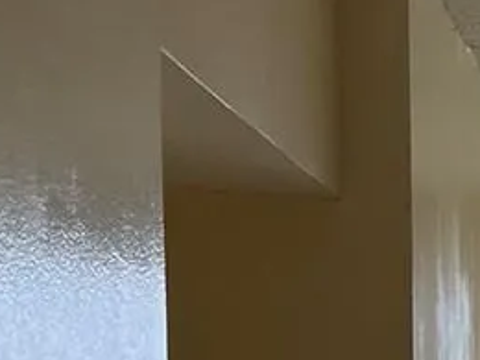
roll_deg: -1.1
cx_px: 1362
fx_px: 2219
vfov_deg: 8.9
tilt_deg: -4.2
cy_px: 617
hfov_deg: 9.9
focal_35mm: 160
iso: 32
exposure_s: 1/124
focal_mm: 5.7
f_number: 1.5
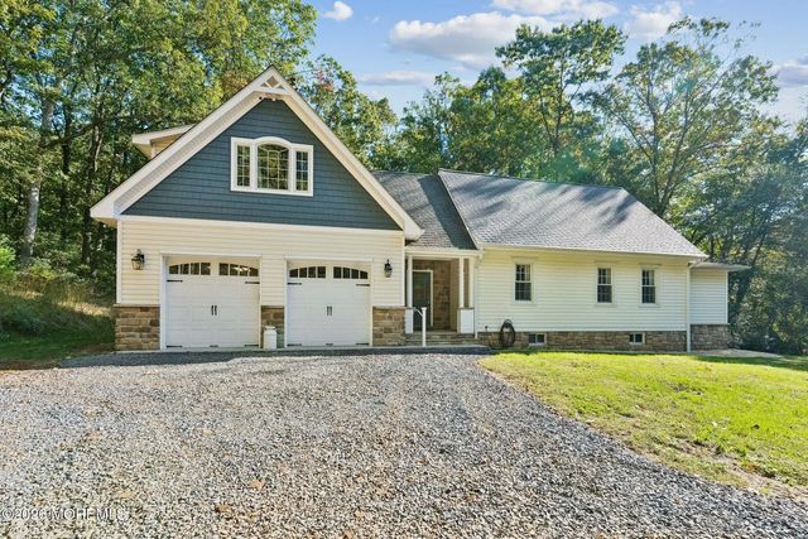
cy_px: 270
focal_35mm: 15
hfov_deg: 100.4
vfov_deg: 77.4
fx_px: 337
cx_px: 404
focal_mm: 15
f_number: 7.1
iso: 1250
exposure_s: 1/1600
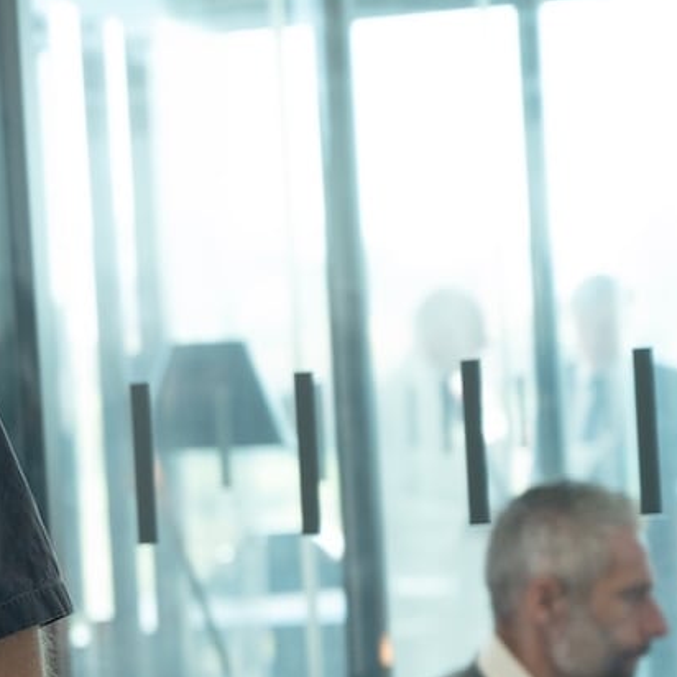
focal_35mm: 195
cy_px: 529
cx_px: -395
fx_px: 4315
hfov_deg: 8.7
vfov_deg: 9.0
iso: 1000
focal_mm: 70
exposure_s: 1/200
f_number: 4
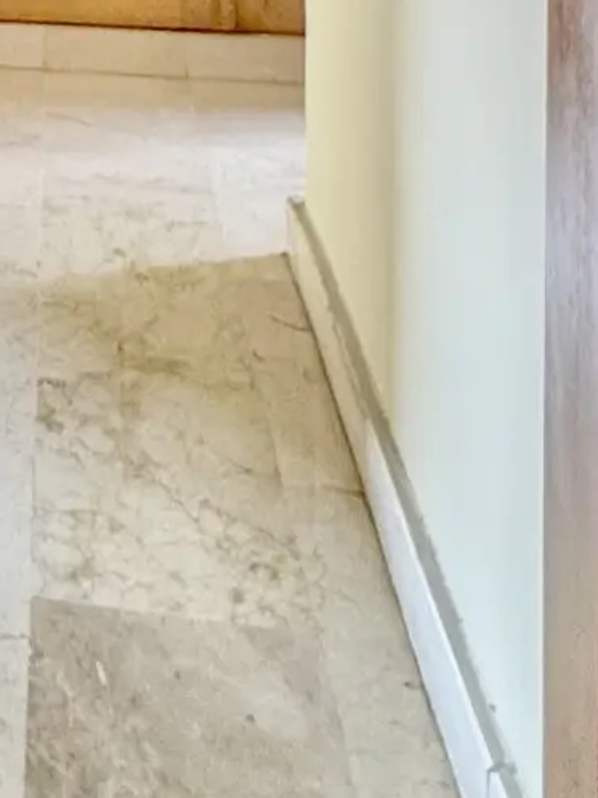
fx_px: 1660
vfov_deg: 22.9
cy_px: -332
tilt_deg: -4.8
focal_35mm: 72
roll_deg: +2.9
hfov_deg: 17.2
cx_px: -433
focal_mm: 2.22
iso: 640
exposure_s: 1/60
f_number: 2.2
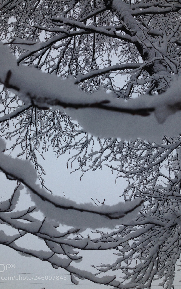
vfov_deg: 51.5
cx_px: 81
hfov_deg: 33.5
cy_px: 144
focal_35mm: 38
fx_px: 300
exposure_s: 1/1104
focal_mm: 4.28
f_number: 2.4
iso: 50
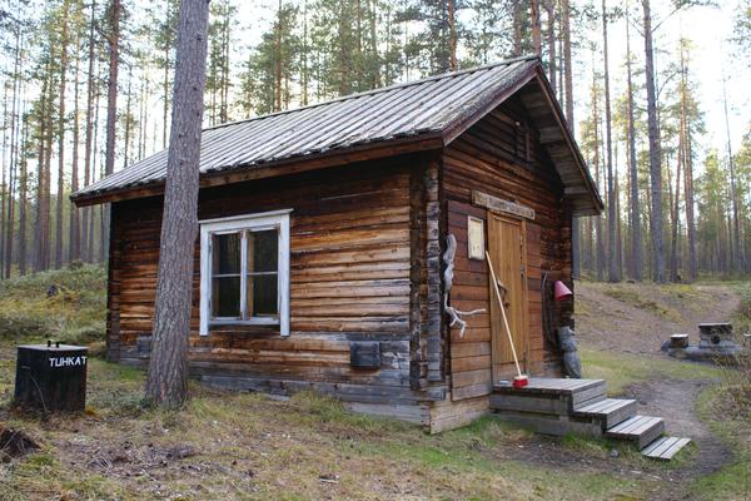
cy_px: 250
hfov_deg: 57.2
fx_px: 688
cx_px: 376
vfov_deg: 40.0
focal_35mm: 33
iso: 100
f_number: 4
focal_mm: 22
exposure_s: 1/40
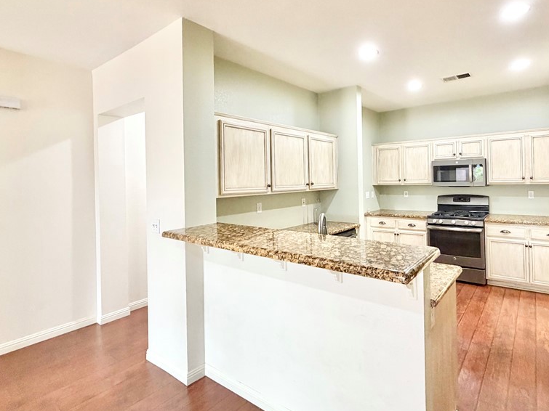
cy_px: 176
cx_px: 332
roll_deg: +1.4
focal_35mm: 19
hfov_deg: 83.6
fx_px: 301
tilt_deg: +0.4
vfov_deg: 68.3
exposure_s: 1/60
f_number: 2.2
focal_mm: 2.22
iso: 320
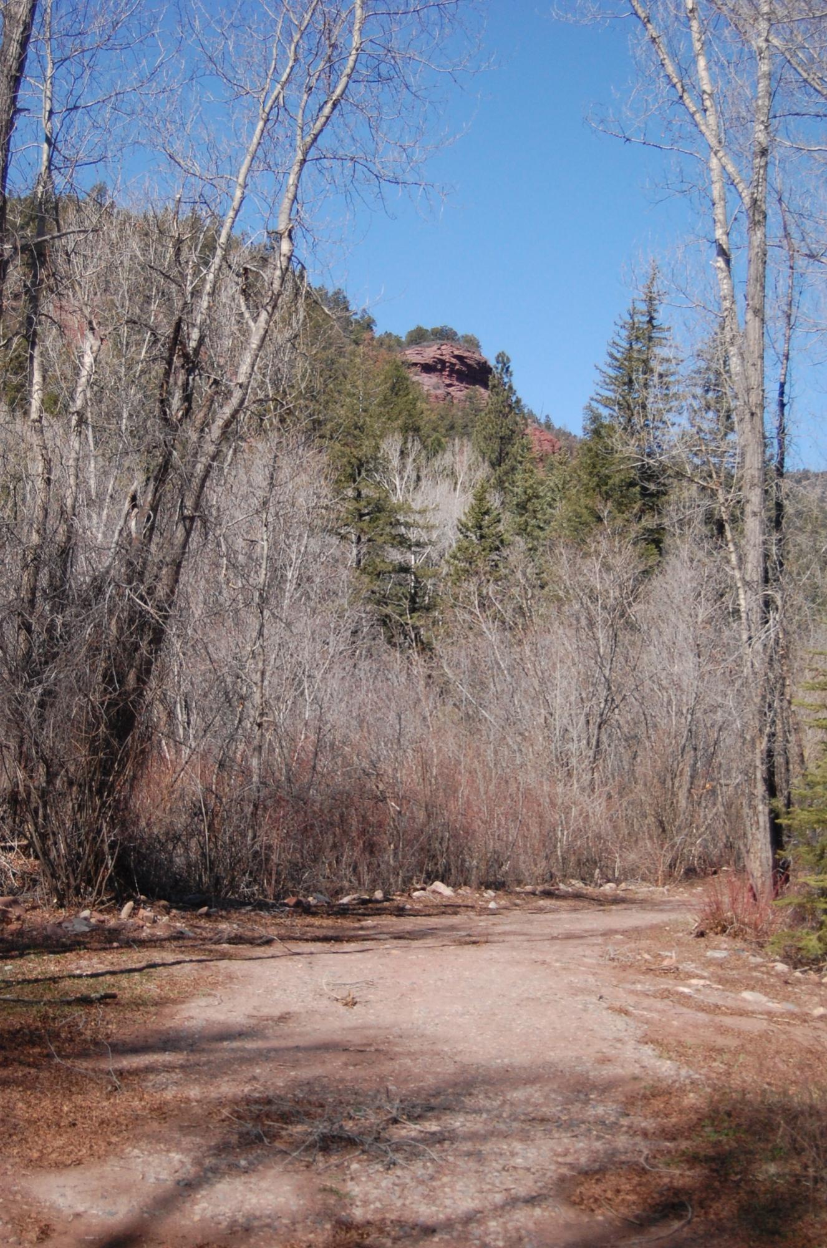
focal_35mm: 46
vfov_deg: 42.4
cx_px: 414
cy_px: 624
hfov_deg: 28.8
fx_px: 1608
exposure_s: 1/1250
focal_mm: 31
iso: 800
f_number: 4.5
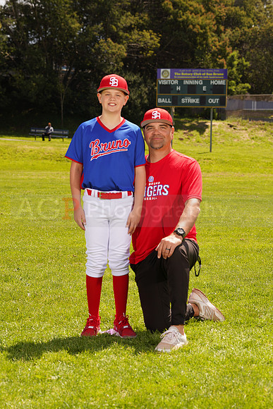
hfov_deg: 13.7
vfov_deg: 20.4
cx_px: 136
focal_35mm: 100
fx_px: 1137
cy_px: 204
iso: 100
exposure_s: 1/160
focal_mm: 100
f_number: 9
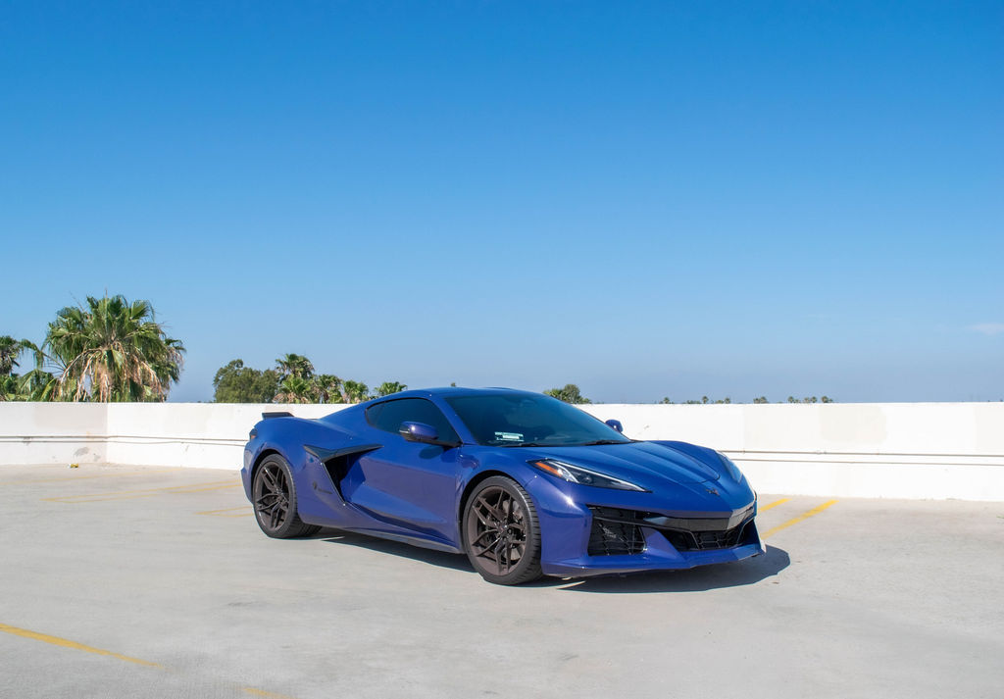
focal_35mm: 36
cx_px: 479
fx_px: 1005
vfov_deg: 38.3
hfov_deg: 53.1
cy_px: 350
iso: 320
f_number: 8
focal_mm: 23
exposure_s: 1/2000
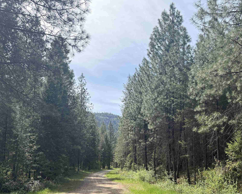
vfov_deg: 40.4
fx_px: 258
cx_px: 162
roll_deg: +0.9
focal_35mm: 36
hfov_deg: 49.4
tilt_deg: +7.3
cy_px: 136
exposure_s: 1/2370
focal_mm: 6.76
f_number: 1.78
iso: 100
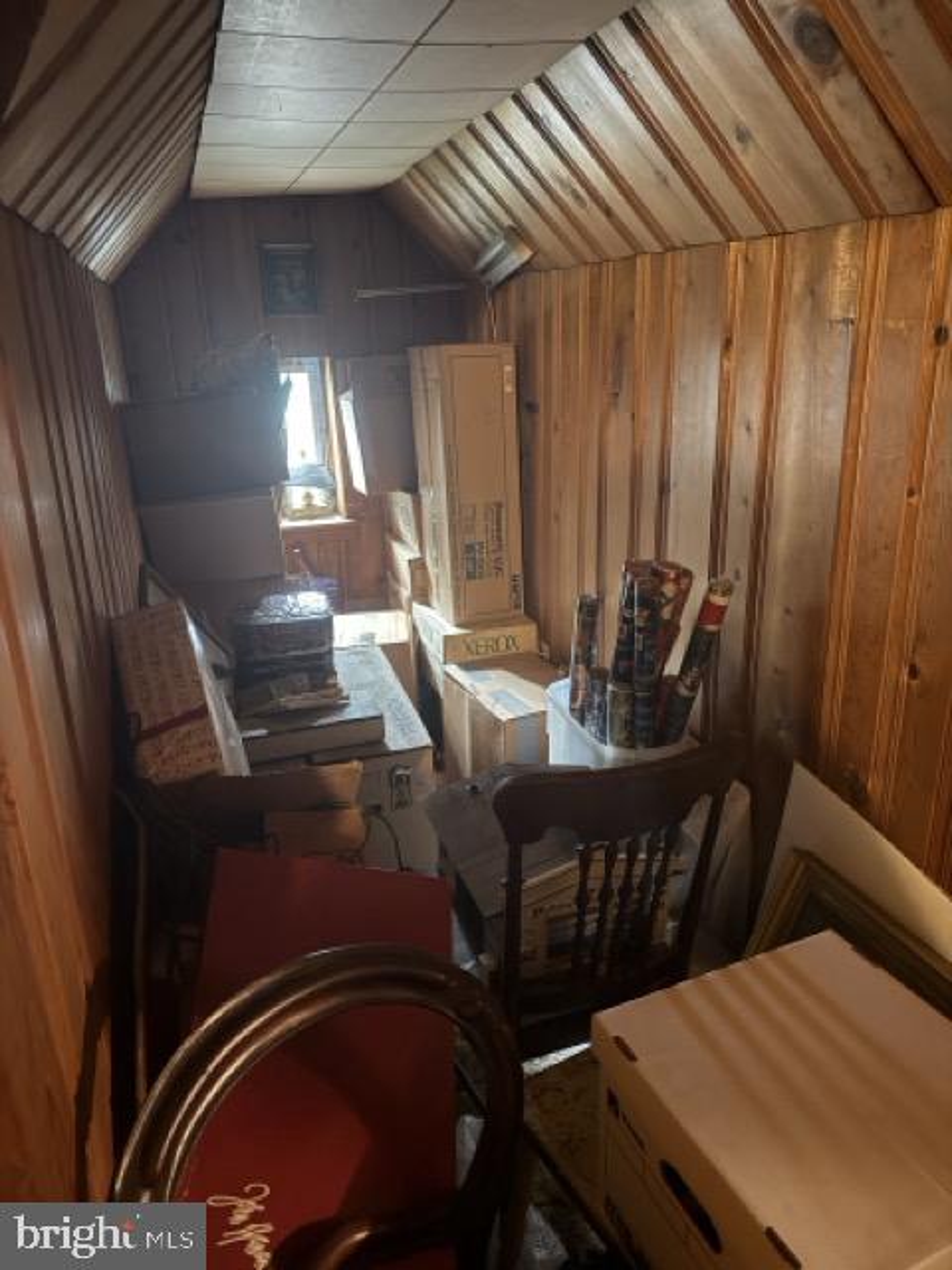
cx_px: 476
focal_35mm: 24
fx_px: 880
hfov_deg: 56.8
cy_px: 635
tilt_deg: -20.2
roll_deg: +2.1
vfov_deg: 71.6
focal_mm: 6.76
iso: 1000
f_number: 1.78
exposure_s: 1/15
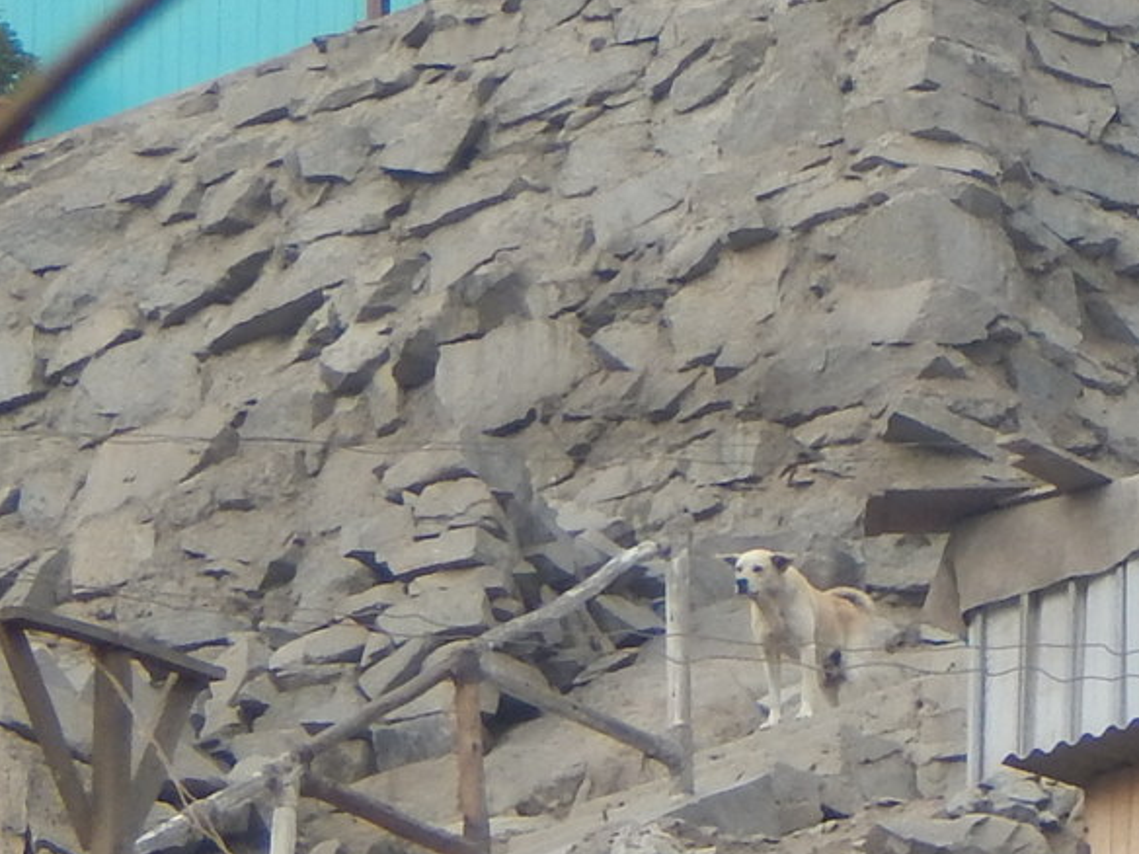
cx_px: 2062
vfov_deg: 1.5
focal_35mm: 994
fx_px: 32706
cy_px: -387
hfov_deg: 2.0
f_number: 5.6
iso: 125
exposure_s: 1/50
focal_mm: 41.7
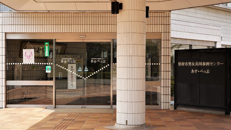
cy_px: 70
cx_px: 111
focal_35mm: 55
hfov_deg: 37.8
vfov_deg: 21.8
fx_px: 337
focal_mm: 44
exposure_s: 1/200
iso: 100
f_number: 5
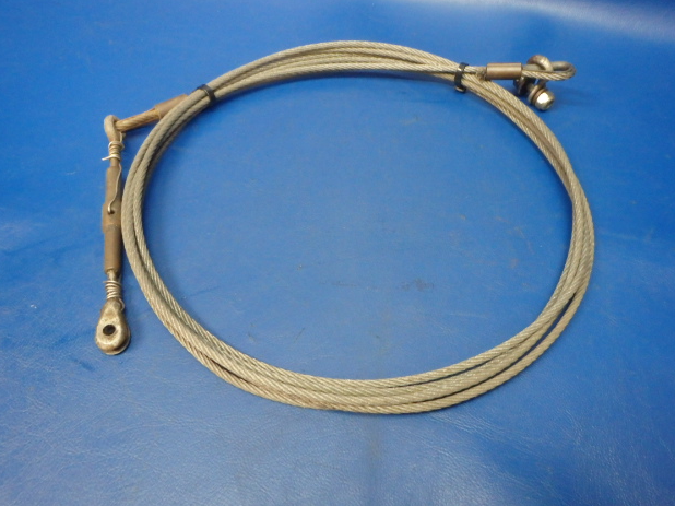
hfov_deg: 61.7
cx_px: 336
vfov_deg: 48.2
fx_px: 565
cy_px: 257
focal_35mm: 29
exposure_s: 1/20
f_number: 3.9
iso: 800
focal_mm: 5
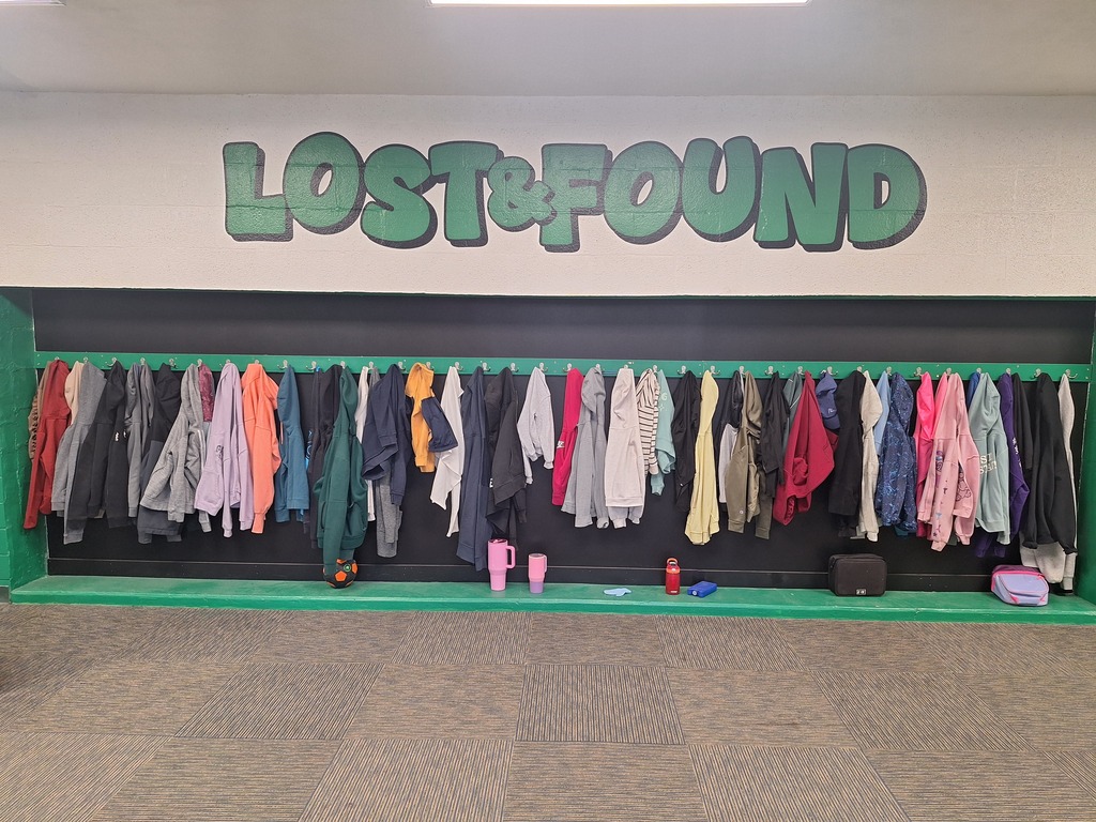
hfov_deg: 73.9
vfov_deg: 58.9
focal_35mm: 23
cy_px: 411
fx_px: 728
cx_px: 548
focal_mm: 5.54
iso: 100
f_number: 1.8
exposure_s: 1/40
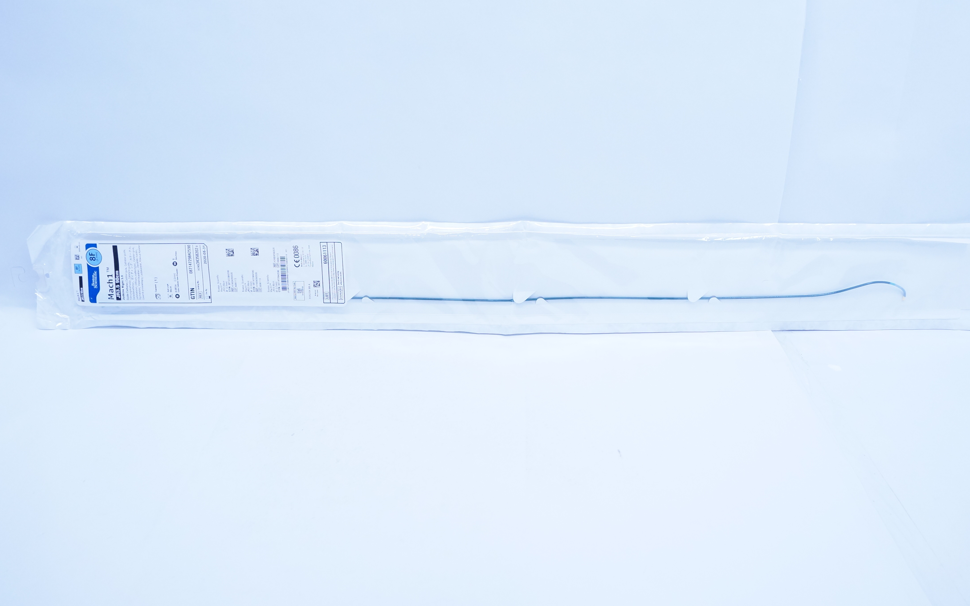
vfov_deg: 40.5
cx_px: 519
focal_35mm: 31
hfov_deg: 61.2
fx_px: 819
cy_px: 259
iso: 800
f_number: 4.5
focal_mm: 18
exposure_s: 1/250
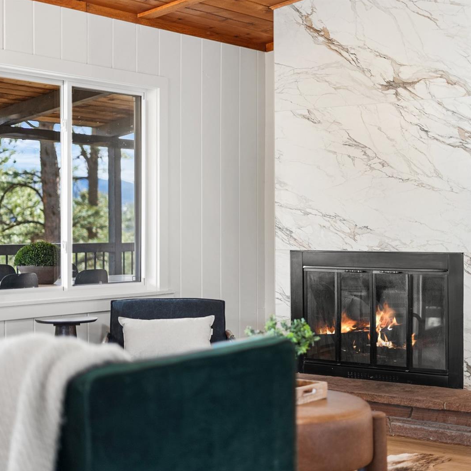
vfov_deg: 26.9
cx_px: 318
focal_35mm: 64
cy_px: 236
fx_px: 985
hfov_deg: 26.7
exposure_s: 1/50
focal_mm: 50
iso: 200
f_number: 1.8
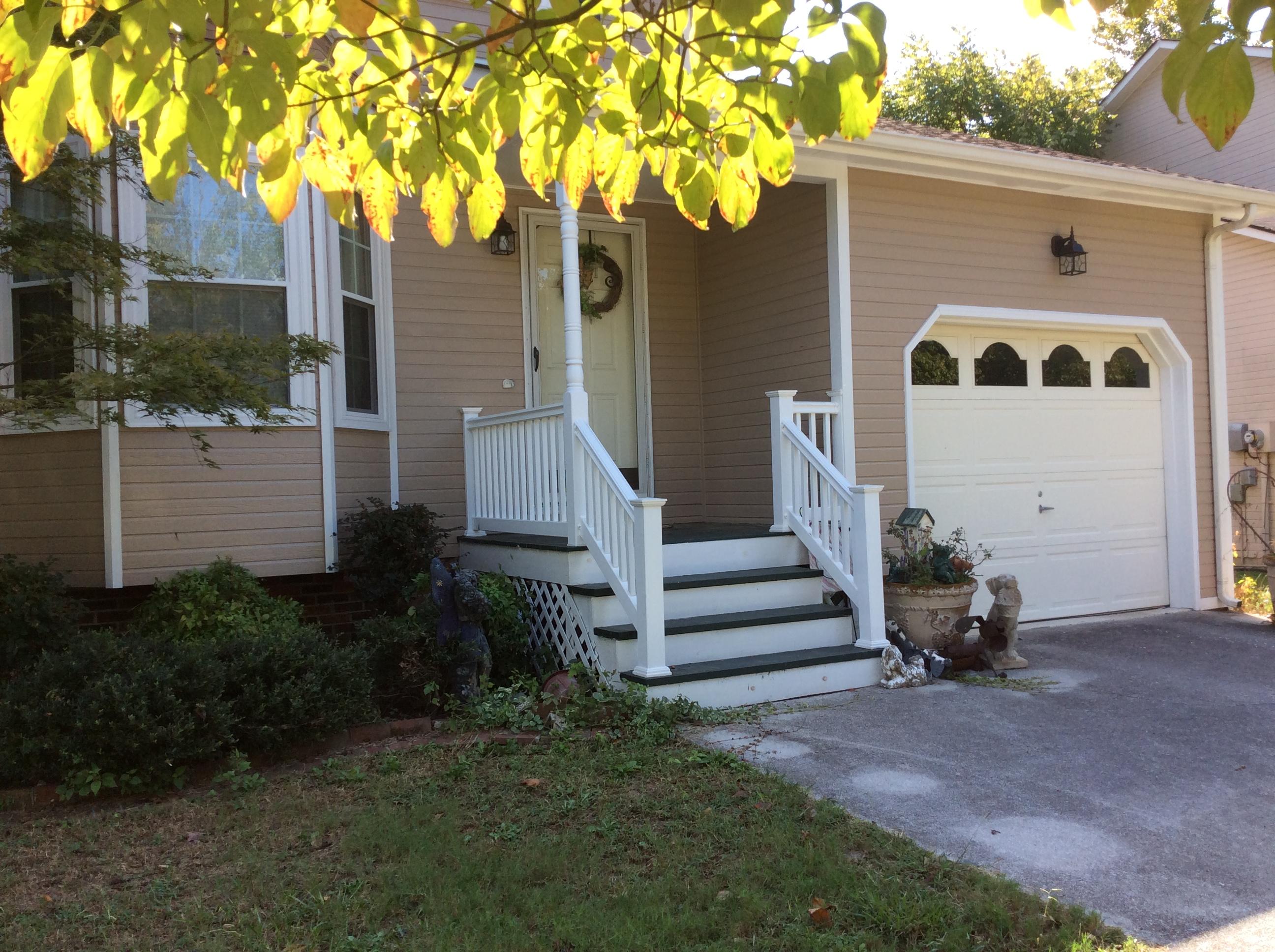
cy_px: 476
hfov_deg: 56.9
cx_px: 638
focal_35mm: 32
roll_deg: +2.2
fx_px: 1177
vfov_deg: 44.1
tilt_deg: -1.4
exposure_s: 1/344
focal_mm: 3.3
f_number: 2.4
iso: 32
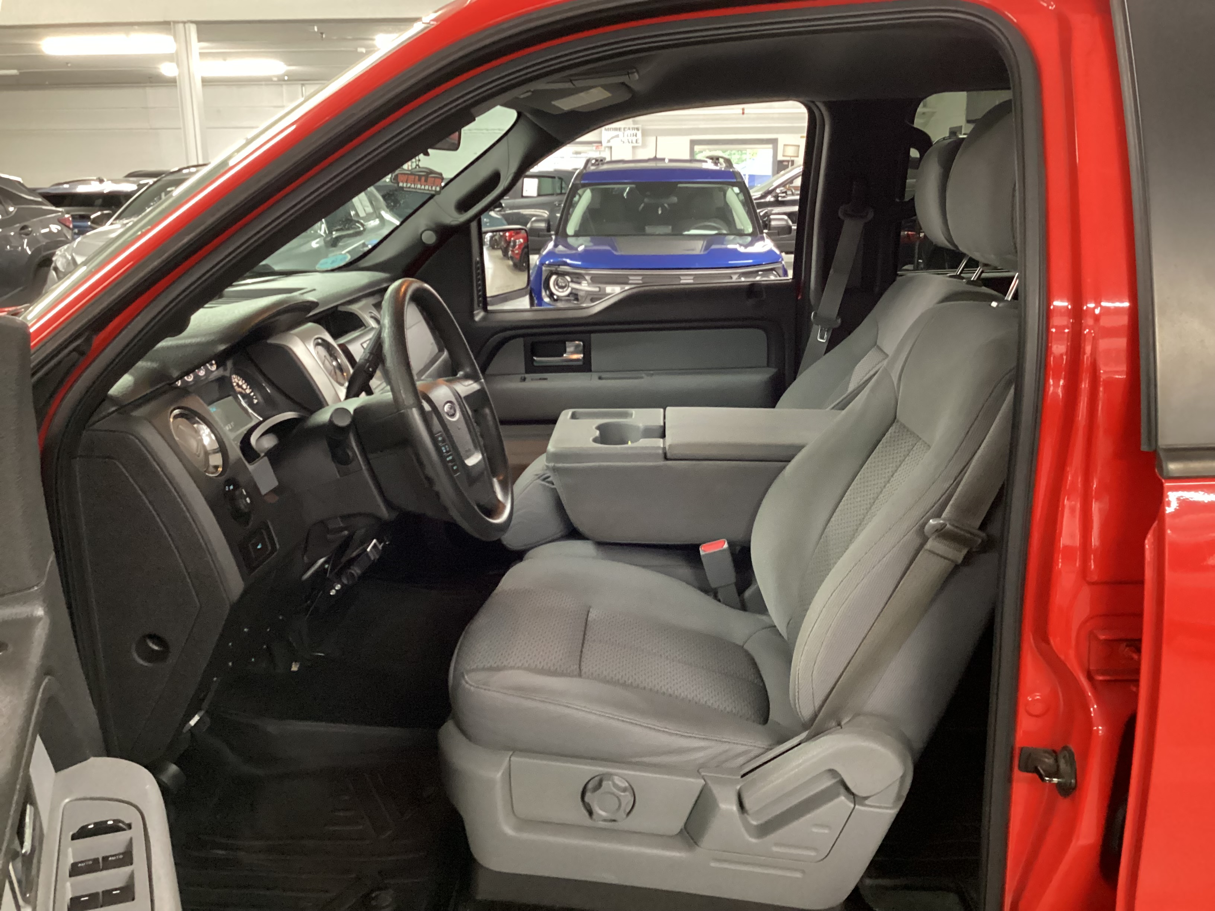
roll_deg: +0.3
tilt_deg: -15.8
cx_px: 608
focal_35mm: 31
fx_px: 1088
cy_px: 456
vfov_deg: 45.4
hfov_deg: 58.4
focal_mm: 3.3
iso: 800
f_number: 2.4
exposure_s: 1/24
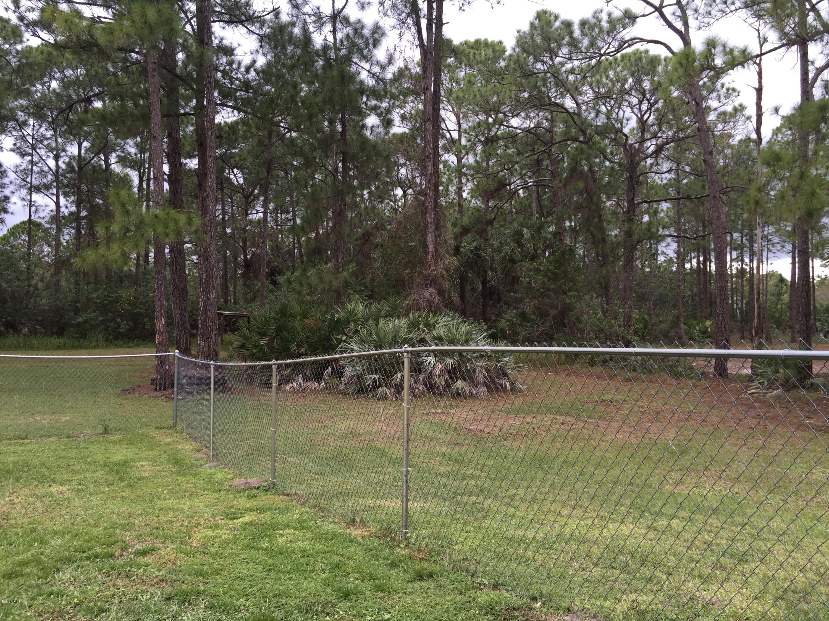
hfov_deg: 61.7
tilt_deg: +0.1
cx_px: 414
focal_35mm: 29
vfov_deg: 48.2
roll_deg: -1.5
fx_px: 695
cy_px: 310
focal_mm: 4.15
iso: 32
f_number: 2.2
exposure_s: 1/124
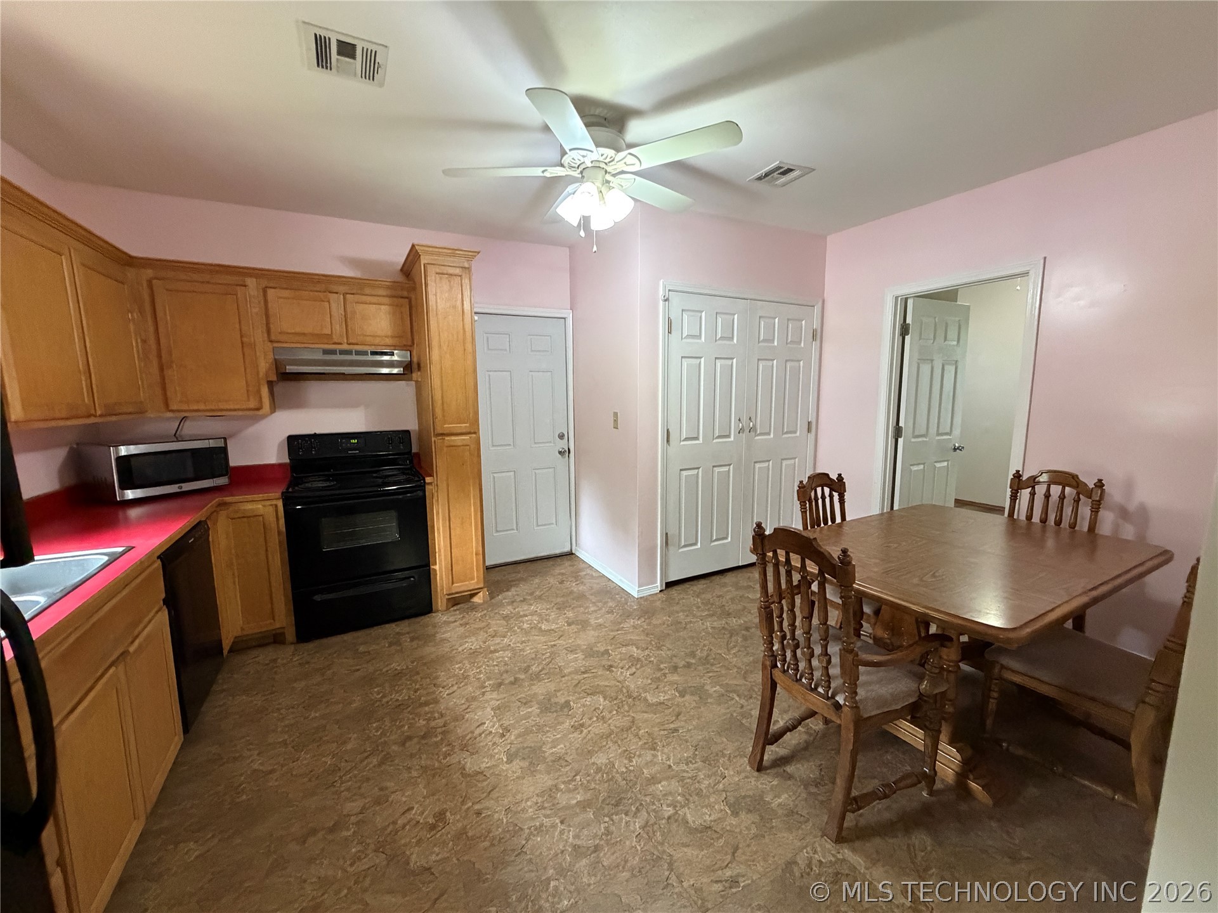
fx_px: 493
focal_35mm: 14
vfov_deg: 85.7
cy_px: 456
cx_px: 609
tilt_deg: -6.6
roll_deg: +0.5
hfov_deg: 102.1
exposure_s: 1/60
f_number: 2.2
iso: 640
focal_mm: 2.22
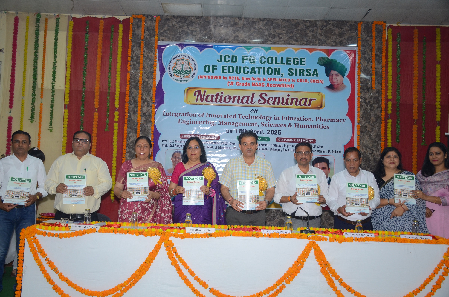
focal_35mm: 36
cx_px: 224
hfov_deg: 53.2
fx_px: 448
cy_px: 148
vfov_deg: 36.7
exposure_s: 1/160
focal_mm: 24
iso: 640
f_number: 3.8
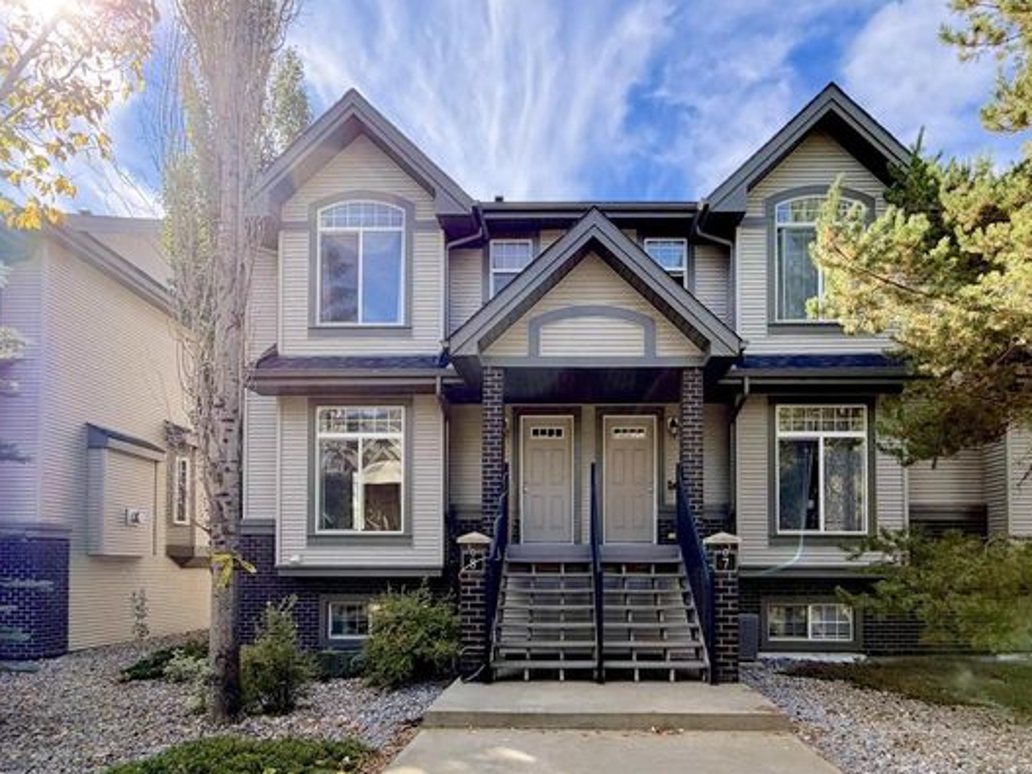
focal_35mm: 17
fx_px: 507
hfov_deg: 90.7
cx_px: 574
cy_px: 374
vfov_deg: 74.7
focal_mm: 2.22
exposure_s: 1/770
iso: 32
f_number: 2.2
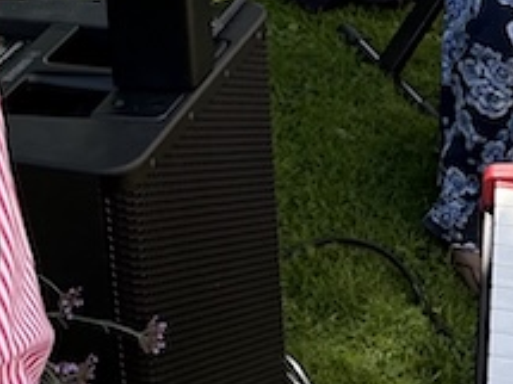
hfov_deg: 18.2
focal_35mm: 107
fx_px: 1585
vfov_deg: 12.4
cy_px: -355
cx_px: 403
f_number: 1.9
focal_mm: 2.69
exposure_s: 1/190
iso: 25
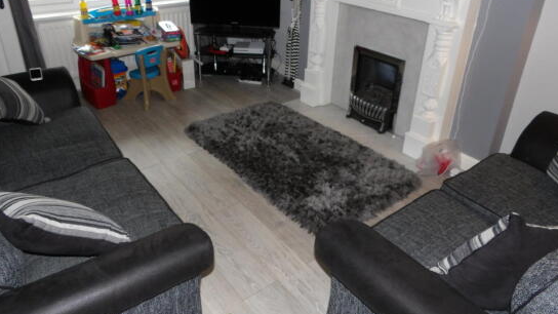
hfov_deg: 67.9
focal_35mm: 28
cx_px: 262
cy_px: 119
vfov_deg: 41.2
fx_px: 414
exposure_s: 1/15
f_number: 4.1
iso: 250
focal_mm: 4.3
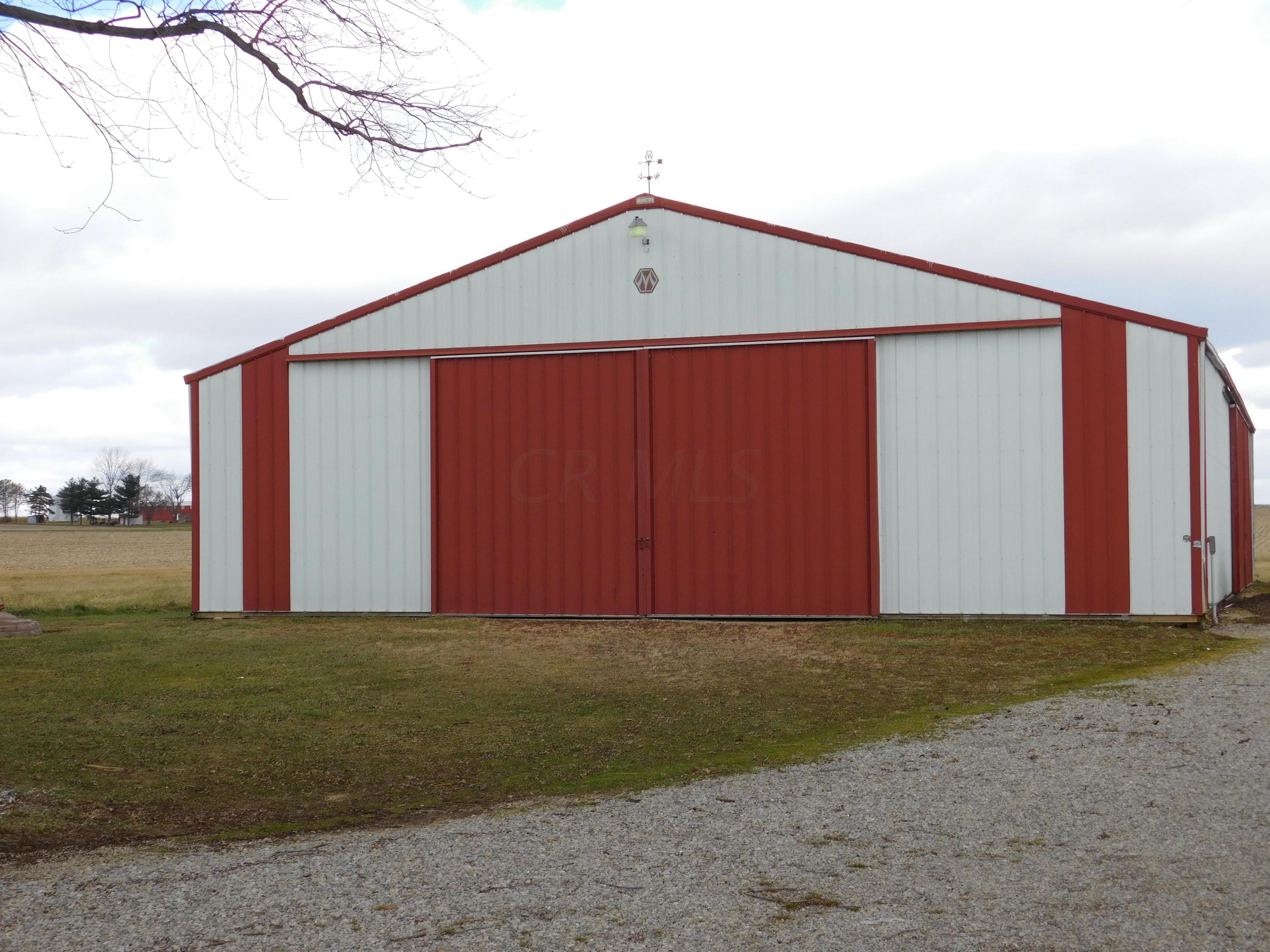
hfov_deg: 37.5
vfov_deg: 28.6
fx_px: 1871
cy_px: 476
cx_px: 635
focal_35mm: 51
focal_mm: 9
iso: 125
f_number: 3.8
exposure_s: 1/400
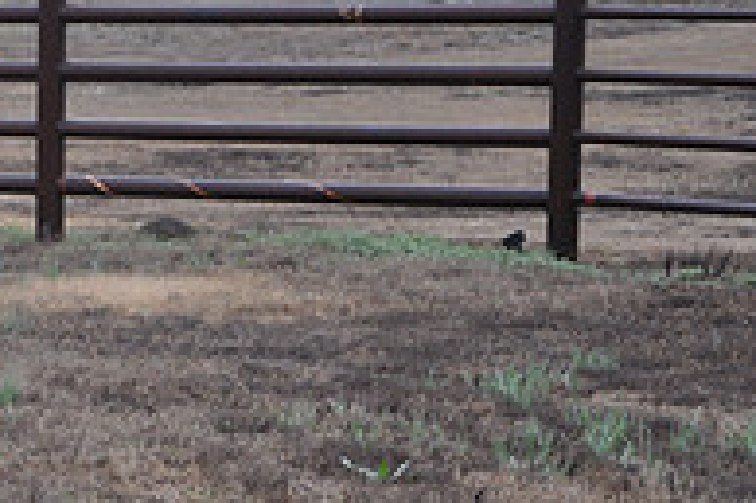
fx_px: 3945
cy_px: 454
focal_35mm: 188
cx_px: -207
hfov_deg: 10.7
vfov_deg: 7.3
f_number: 6.3
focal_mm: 42
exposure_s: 1/40
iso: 200
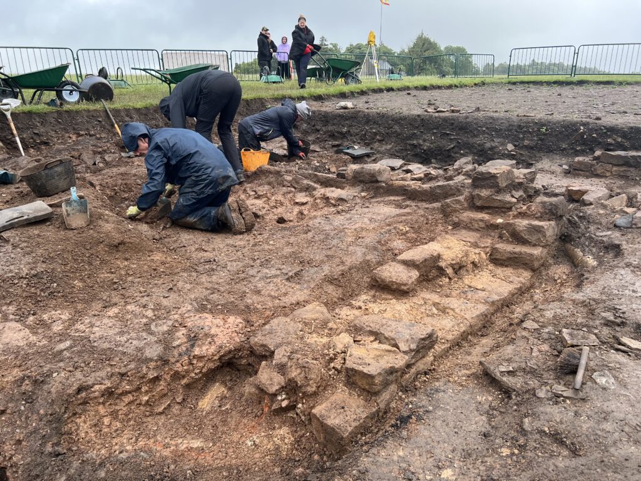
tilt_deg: -15.7
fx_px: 481
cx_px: 320
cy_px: 240
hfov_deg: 67.3
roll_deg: +2.8
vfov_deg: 53.1
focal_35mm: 26
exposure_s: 1/1068
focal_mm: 5.7
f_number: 1.5
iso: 50
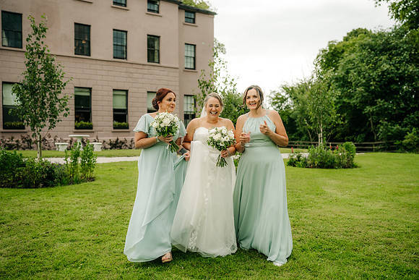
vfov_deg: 37.9
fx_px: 407
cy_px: 140
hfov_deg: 54.4
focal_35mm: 35
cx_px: 210
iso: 100
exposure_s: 1/640
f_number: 2.2
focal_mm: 35
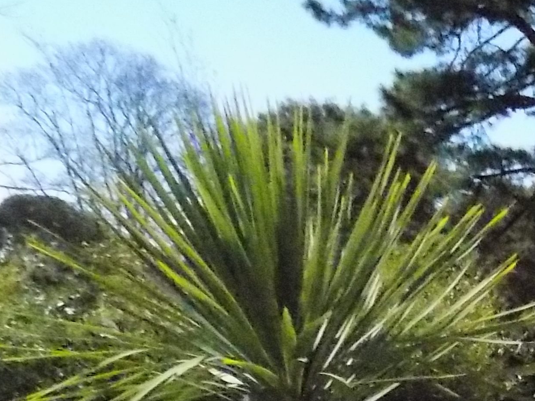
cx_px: 955
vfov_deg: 14.1
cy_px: 653
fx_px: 1484
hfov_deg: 17.0
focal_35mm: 96
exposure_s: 1/1500
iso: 1600
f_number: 9.9
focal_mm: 4
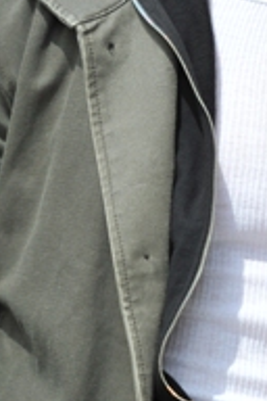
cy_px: 132
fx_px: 5940
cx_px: 225
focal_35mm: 534
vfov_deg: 3.9
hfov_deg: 2.6
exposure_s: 1/1600
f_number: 2.8
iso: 400
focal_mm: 160
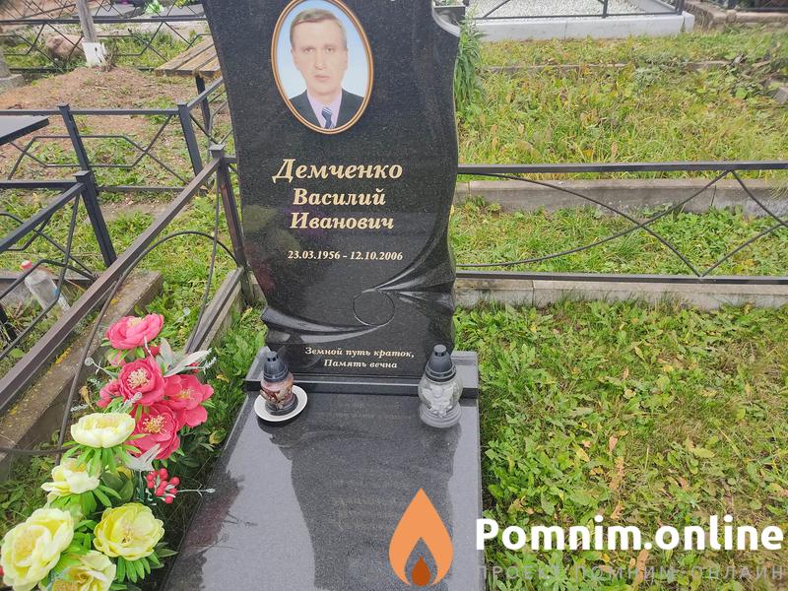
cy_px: 296
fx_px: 592
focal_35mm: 26
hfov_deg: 67.3
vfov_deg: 53.1
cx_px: 394
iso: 100
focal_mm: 4.74
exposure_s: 1/154
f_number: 1.79
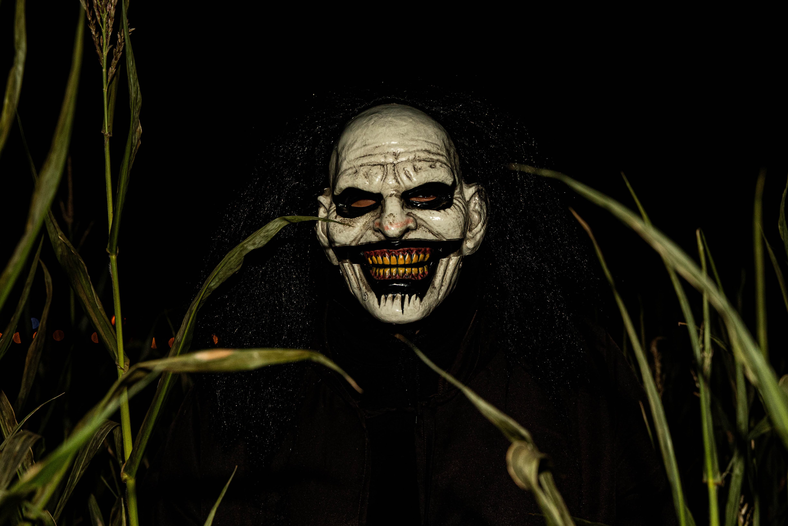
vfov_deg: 18.3
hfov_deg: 27.2
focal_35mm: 75
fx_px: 1631
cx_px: 394
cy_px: 293
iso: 2000
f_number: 5.6
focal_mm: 67
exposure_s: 1/125
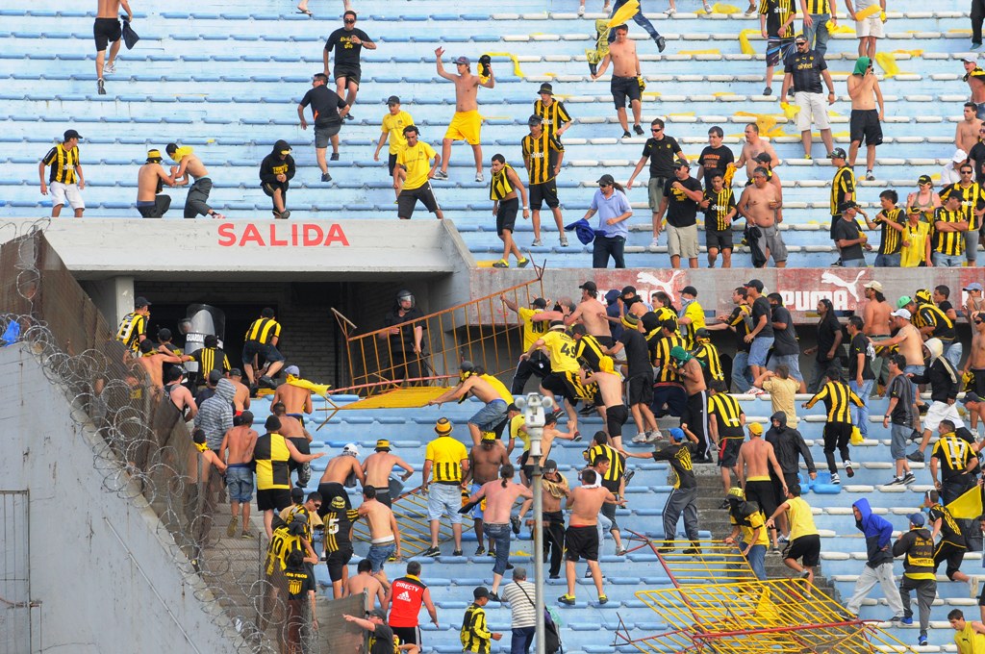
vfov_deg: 3.0
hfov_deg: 4.6
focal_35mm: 450
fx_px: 12297
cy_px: 327
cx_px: 492
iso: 500
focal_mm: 300
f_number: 5
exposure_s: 1/1000
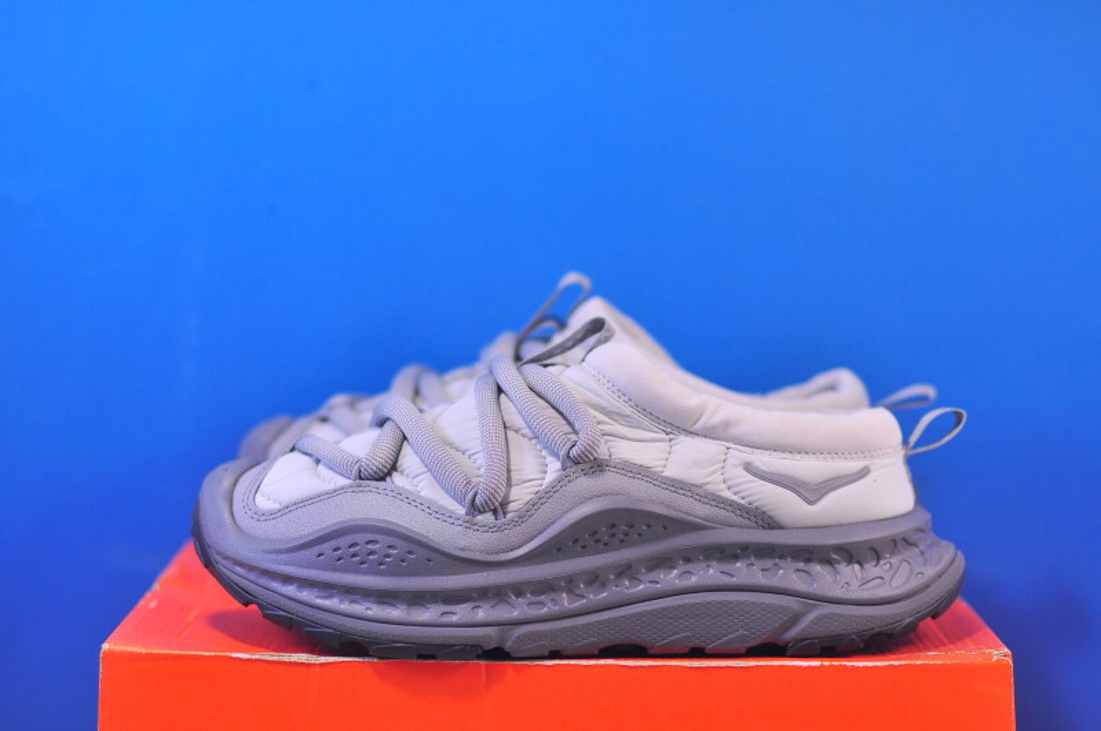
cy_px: 366
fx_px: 2290
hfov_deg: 27.0
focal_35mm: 75
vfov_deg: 18.1
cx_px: 550
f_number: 2.2
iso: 250
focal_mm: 50
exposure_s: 1/320
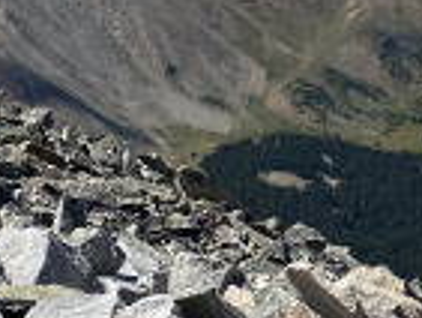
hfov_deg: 16.6
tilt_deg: -10.4
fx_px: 1440
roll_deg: +1.5
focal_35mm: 118
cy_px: 105
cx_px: 296
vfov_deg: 12.6
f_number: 1.8
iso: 32
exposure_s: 1/4608
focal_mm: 4.25
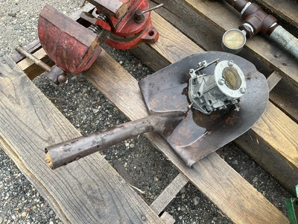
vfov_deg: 48.2
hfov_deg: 61.7
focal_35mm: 29
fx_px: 250
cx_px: 149
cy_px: 112
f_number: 1.8
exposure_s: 1/122
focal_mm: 3
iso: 32
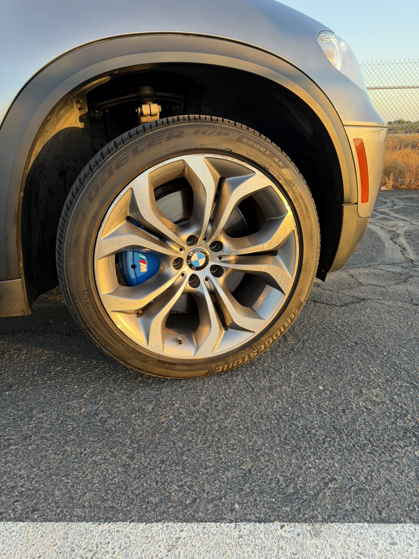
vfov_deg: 71.6
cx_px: 210
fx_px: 387
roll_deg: +0.2
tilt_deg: -21.3
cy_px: 280
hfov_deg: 56.8
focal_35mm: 24
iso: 80
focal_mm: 6.76
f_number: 1.78
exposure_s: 1/171
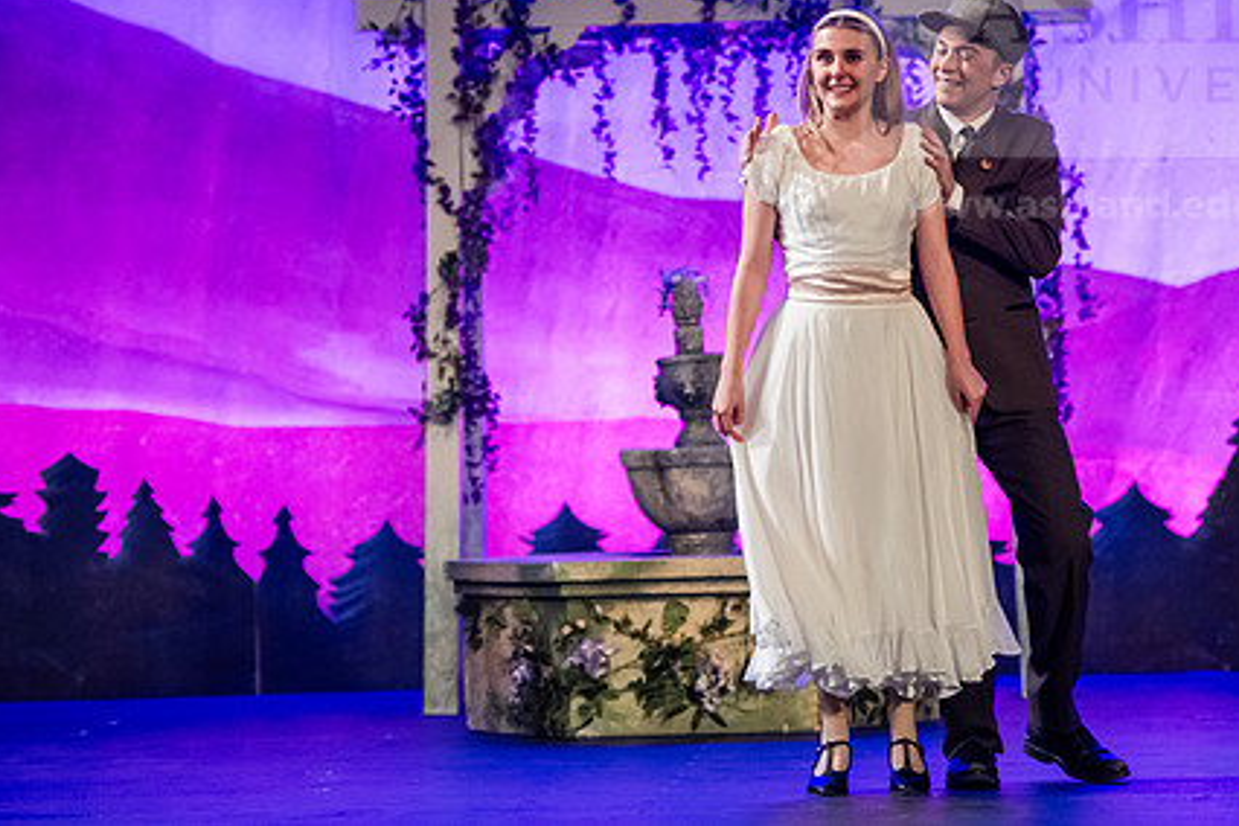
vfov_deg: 7.8
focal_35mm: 177
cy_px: 266
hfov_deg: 11.6
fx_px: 6091
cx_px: 774
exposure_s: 1/200
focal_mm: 130
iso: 4000
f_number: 2.8
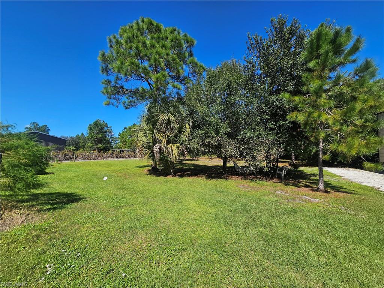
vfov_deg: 89.9
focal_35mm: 13
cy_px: 144
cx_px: 192
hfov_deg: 106.2
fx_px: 144
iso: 50
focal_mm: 2.2
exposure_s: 1/2271
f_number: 2.2
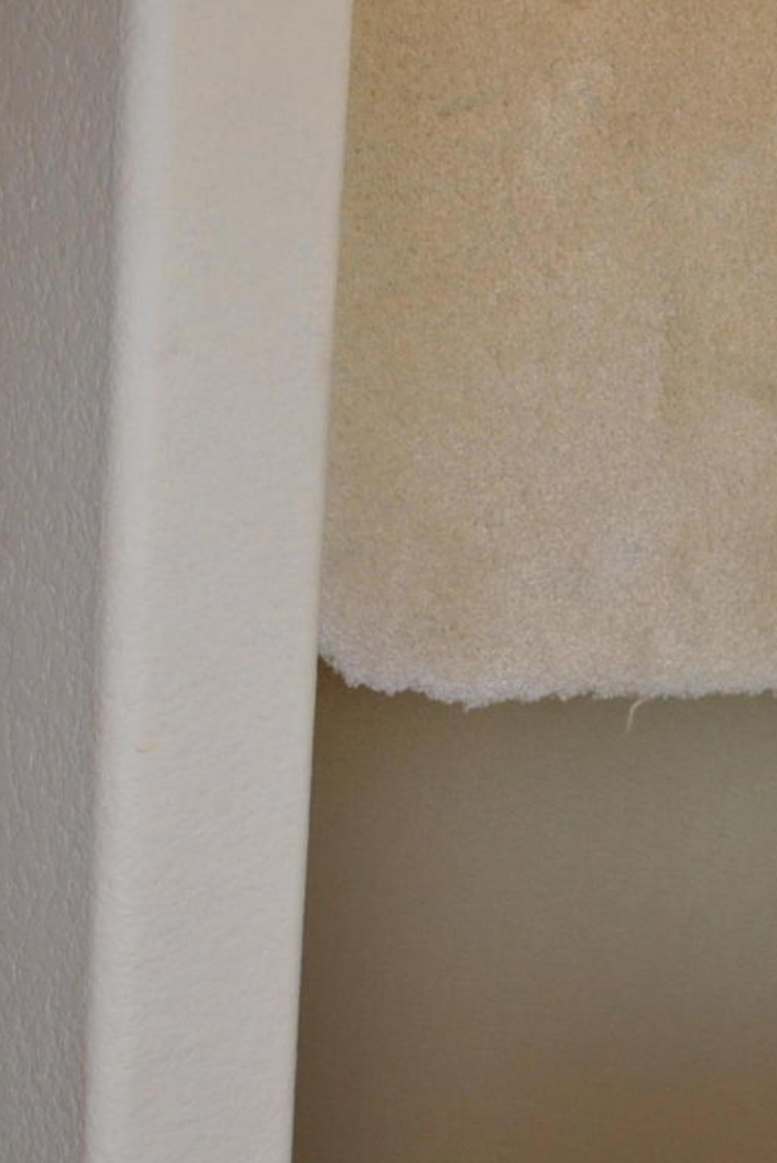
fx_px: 2296
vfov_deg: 28.3
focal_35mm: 71
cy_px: 767
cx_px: 722
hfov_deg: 18.8
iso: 200
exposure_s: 1/60
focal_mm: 18
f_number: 3.5
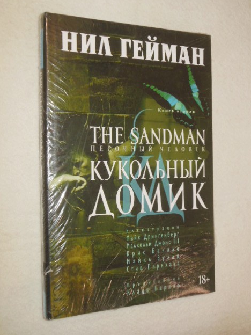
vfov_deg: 47.9
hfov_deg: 36.8
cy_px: 166
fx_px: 377
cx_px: 128
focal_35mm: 39
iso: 125
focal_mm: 6.8
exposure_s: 1/30
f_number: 3.6
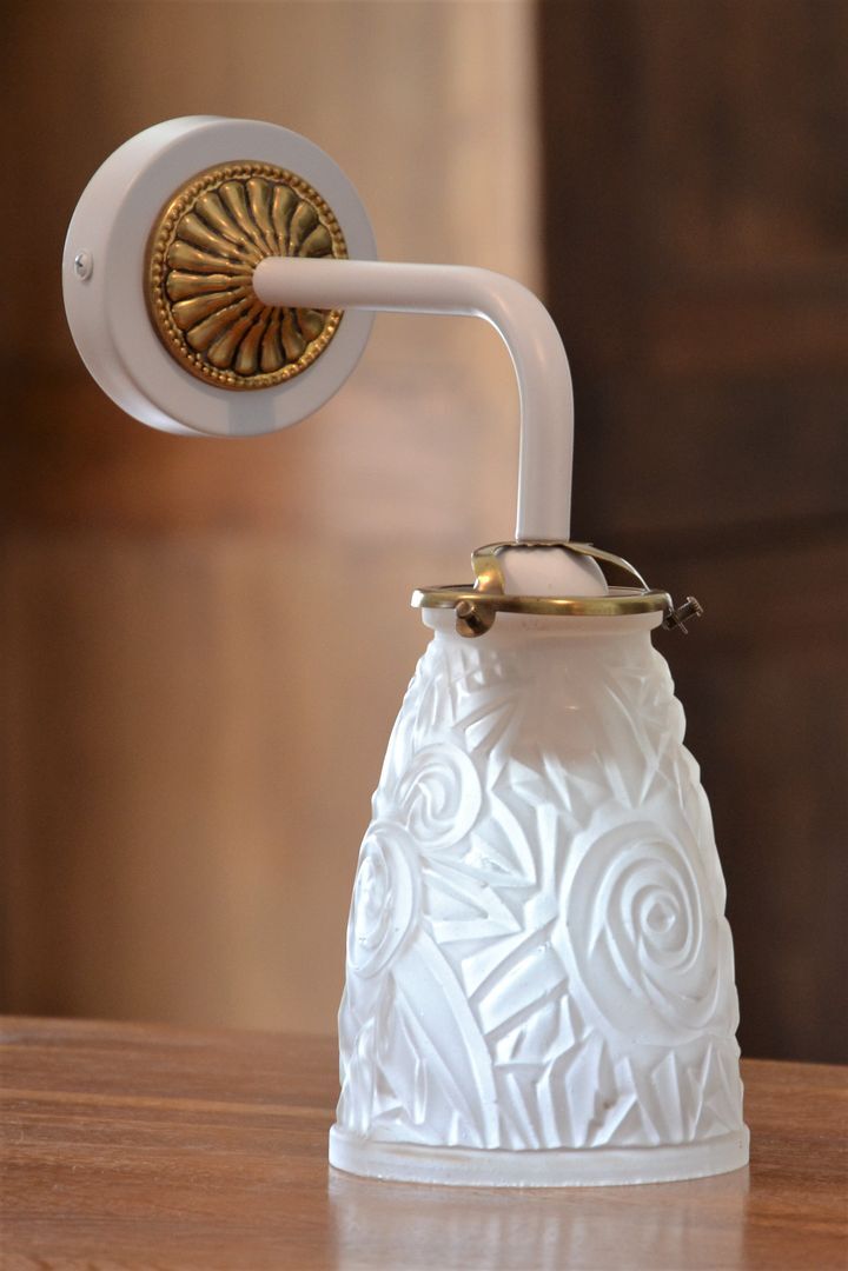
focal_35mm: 158
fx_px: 5565
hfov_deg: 8.7
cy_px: 636
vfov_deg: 13.0
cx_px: 424
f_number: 5.6
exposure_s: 1/125
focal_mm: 105
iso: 800
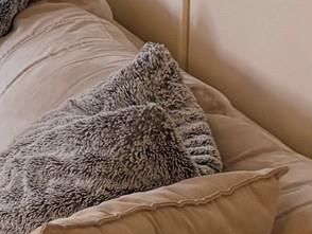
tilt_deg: -2.8
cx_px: -544
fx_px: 1506
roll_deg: -0.1
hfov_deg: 9.7
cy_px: -246
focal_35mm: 167
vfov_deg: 8.4
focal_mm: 6.76
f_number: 1.78
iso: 125
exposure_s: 1/60
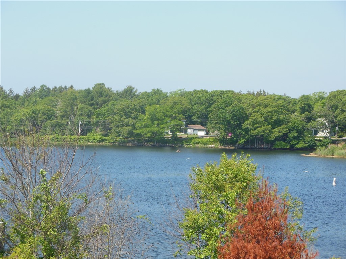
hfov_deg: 22.5
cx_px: 173
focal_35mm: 87
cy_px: 130
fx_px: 870
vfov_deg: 17.0
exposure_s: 1/500
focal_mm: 15.5
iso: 125
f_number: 4.6
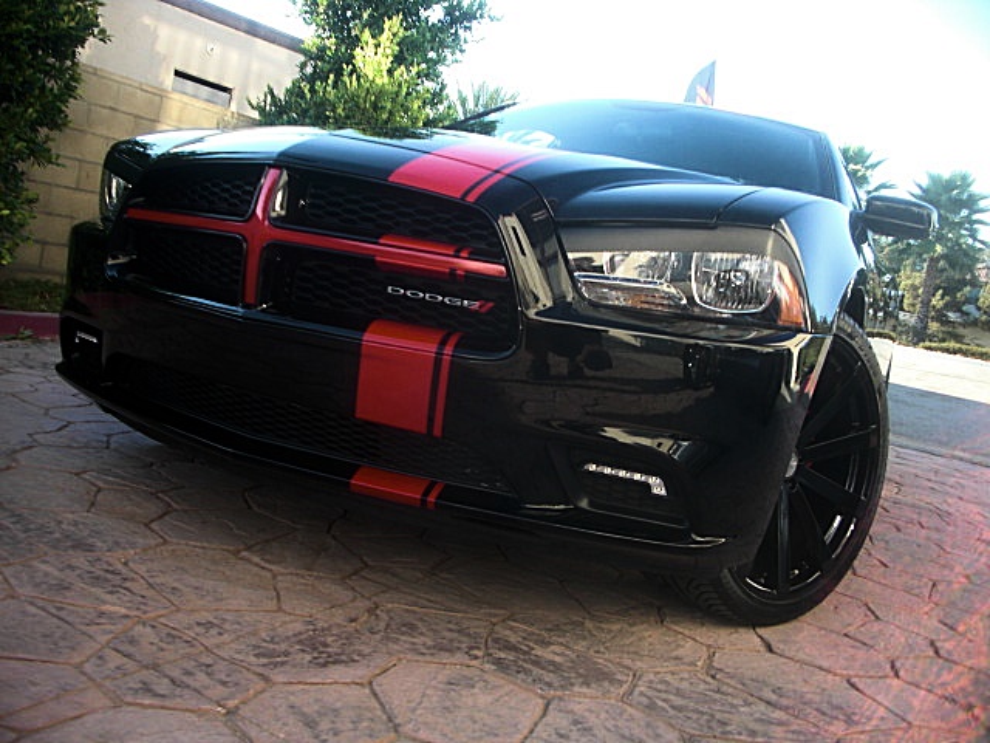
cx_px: 495
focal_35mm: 36
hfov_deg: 51.4
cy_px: 372
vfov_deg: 39.7
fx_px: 1030
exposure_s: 1/100
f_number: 2.8
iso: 50
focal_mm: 6.3
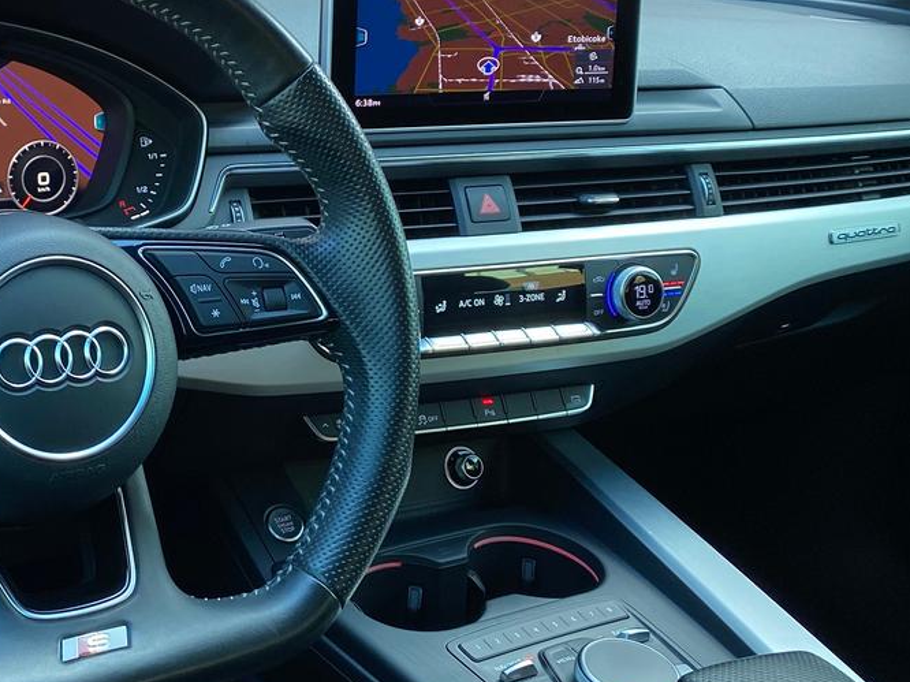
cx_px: 154
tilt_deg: -9.9
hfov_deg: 36.6
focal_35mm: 50
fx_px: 1314
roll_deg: +0.2
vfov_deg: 28.9
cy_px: 238
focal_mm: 4.25
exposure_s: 1/98
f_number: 1.8
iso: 80
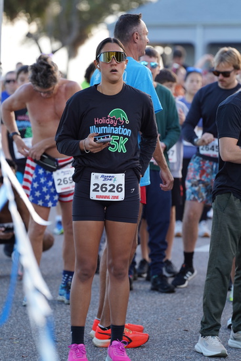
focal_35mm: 188
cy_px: 180
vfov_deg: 10.9
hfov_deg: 7.3
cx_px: 120
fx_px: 1886
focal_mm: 188
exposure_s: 1/200
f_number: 4
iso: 320
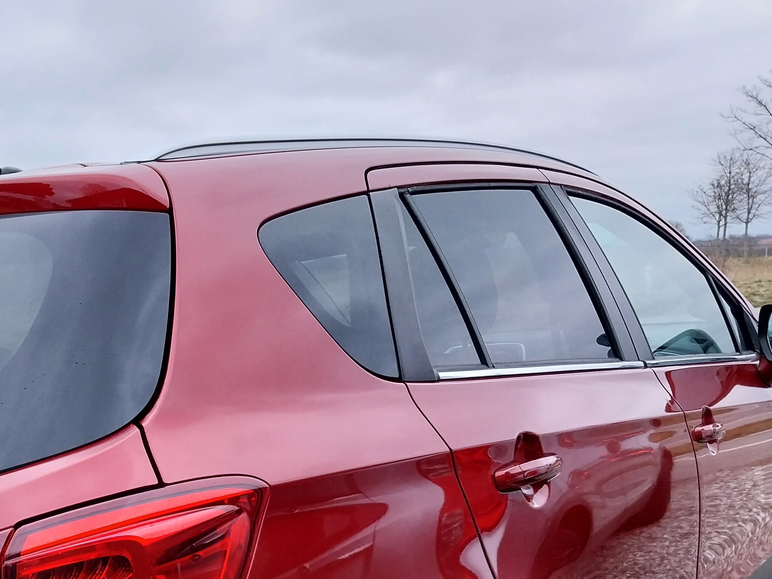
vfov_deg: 31.3
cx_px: 183
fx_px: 1004
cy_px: 465
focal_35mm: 45
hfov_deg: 40.7
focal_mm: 4
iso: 160
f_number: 1.8
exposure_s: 1/50
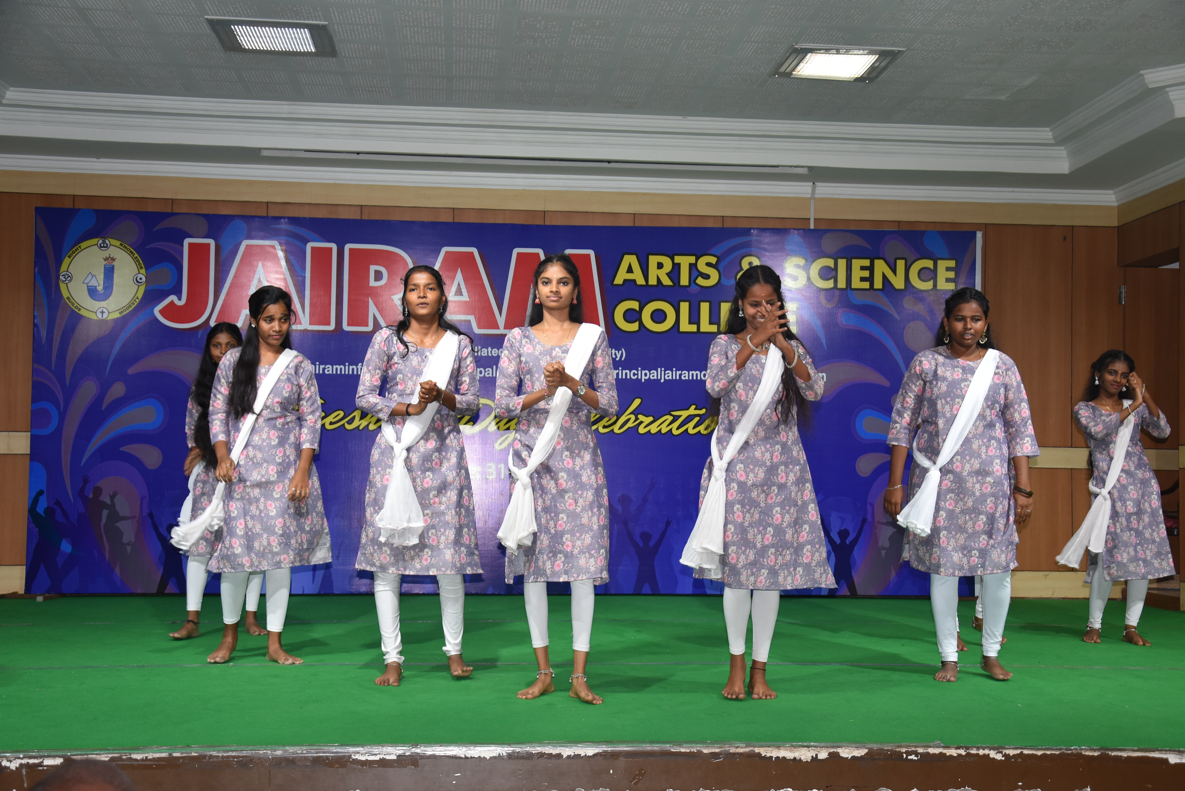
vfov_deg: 29.9
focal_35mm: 45
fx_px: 1482
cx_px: 592
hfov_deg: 43.6
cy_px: 396
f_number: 4.2
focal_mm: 30
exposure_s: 1/60
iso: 400
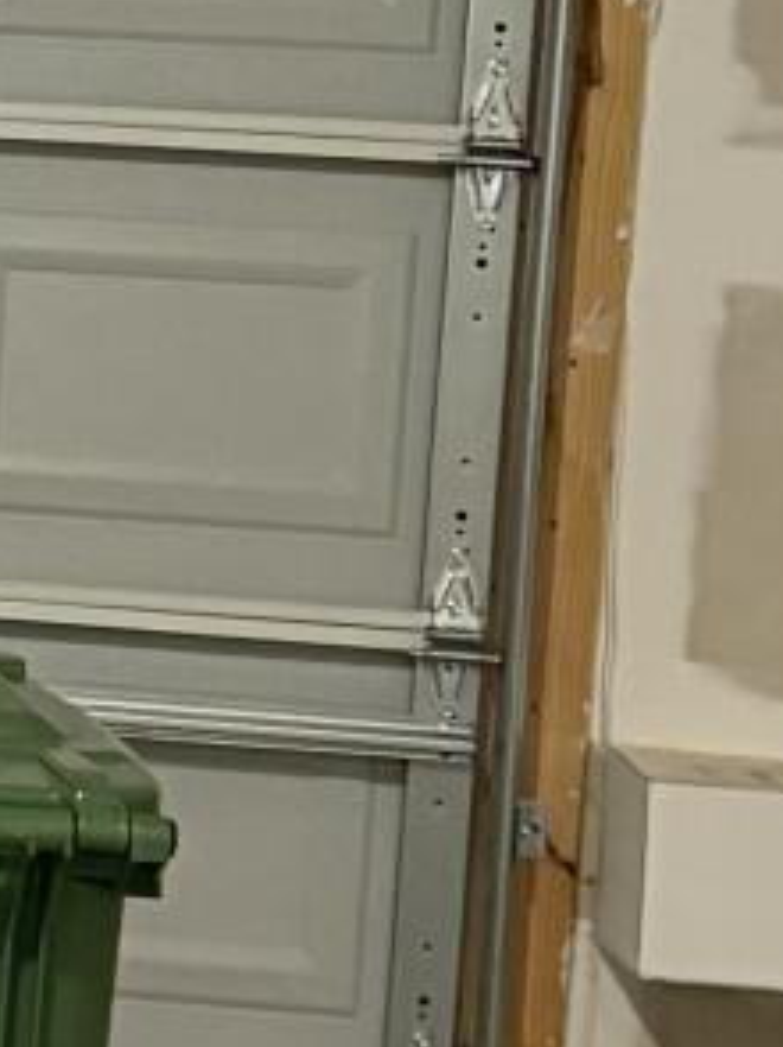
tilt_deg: -3.5
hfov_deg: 7.6
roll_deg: -3.5
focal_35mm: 177
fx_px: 5346
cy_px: 406
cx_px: -1278
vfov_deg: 11.2
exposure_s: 1/30
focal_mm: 5.96
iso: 500
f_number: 1.6
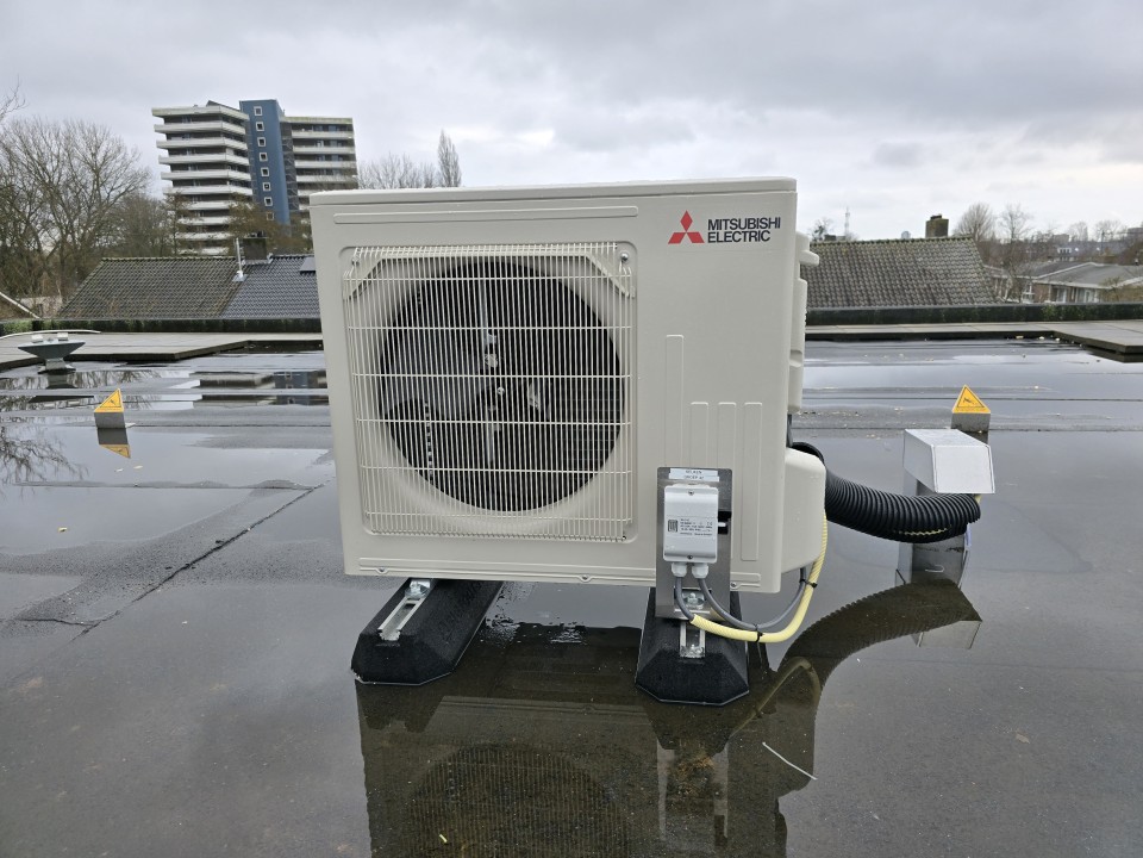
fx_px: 759
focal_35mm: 23
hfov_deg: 73.9
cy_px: 429
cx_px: 572
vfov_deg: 58.9
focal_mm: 6.3
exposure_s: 1/180
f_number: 1.7
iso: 16
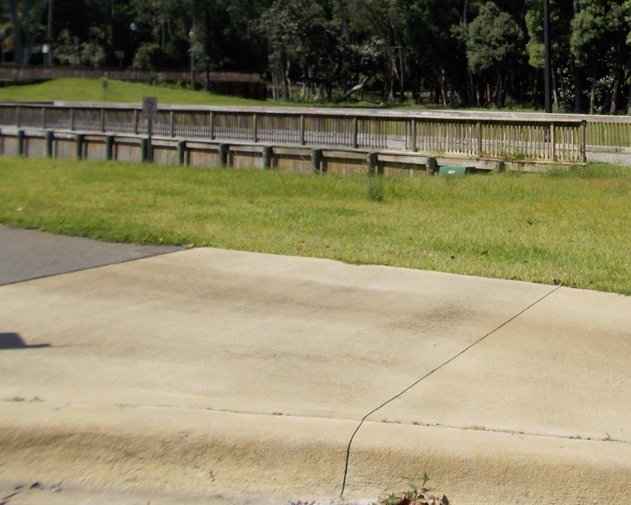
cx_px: 551
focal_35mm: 53
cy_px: 87
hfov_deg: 33.7
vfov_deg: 27.9
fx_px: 990
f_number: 3.3
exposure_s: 1/1000
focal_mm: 4.1
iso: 80
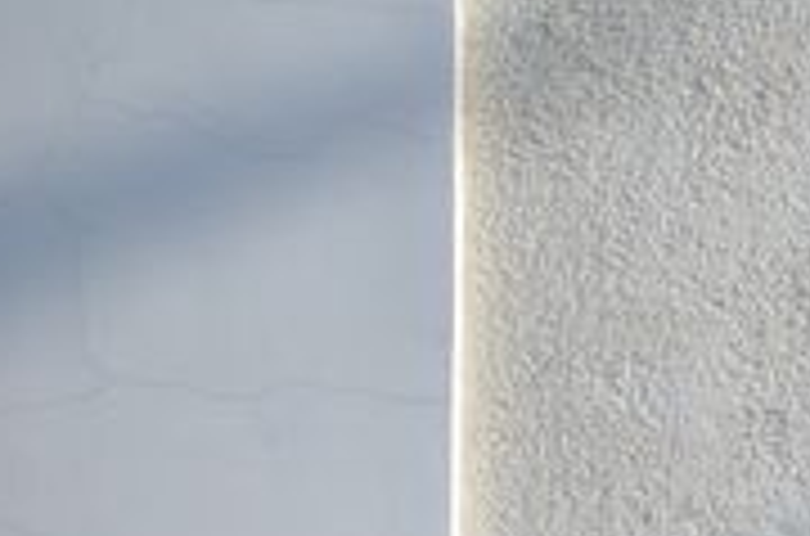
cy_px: 1149
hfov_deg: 2.1
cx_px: 1773
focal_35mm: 998
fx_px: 22396
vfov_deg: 1.4
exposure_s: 1/800
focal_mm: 150
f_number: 4.8
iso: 400
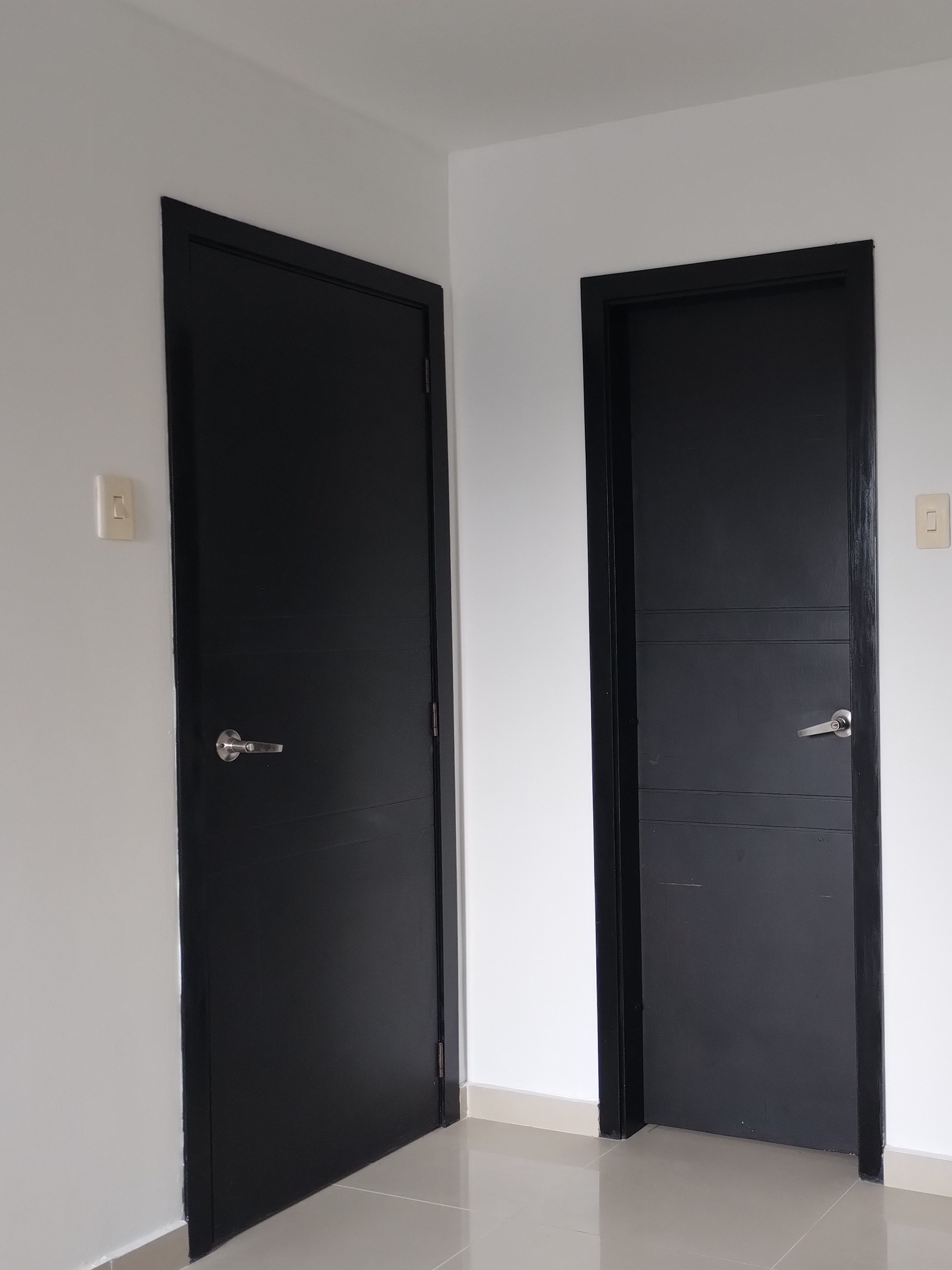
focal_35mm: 38
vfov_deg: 49.0
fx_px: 1394
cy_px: 647
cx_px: 775
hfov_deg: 36.3
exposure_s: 1/30
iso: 284
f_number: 1.8
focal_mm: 4.27
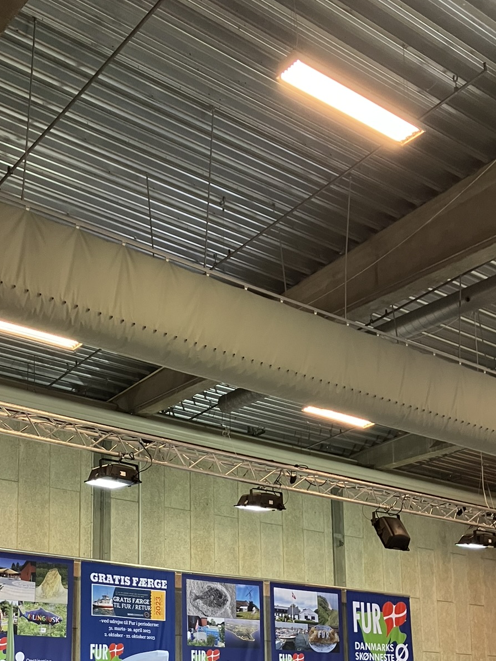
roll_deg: -0.4
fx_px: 917
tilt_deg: +10.7
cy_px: 555
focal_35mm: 48
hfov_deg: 30.1
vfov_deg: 37.8
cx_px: 169
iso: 160
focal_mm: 3.99
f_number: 1.8
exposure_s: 1/50
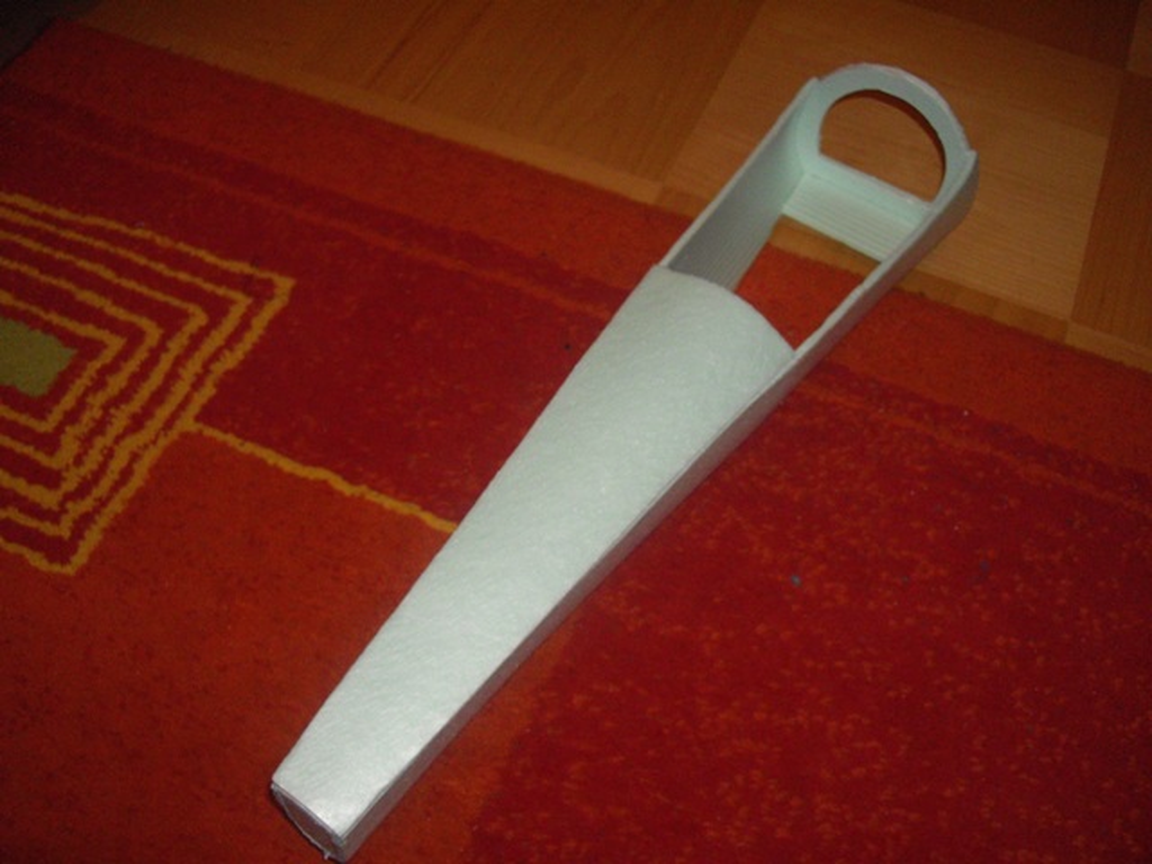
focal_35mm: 38
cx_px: 576
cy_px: 432
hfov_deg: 49.0
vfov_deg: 37.7
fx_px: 1265
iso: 400
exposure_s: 1/40
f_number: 2.8
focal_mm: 7.9
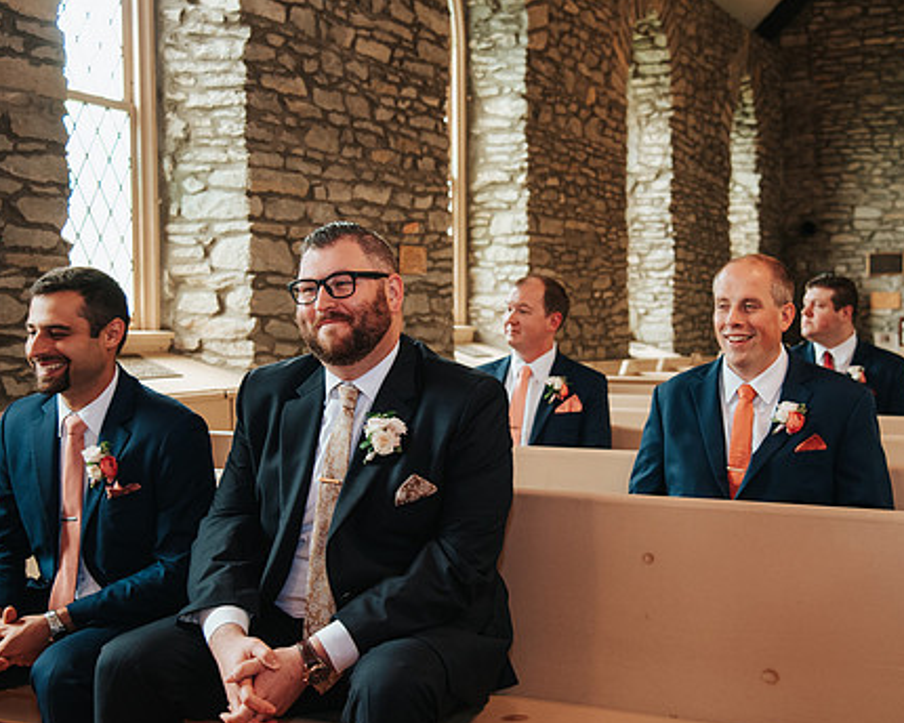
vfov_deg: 30.8
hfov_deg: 38.0
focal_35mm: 49
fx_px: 1311
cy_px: 369
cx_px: 515
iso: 1250
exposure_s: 1/60
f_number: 4
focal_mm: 38
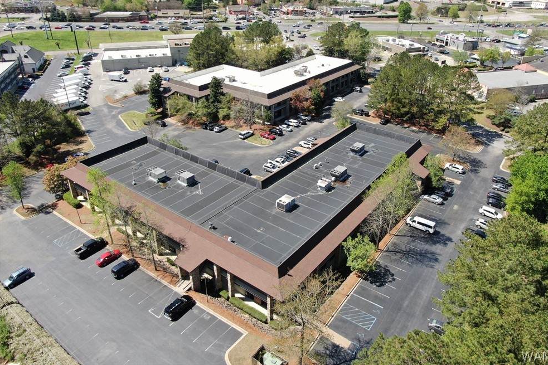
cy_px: 152
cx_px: 284
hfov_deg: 69.4
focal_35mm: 26
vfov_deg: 49.3
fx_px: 396
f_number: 2.8
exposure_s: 1/40
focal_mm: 4.39
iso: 100
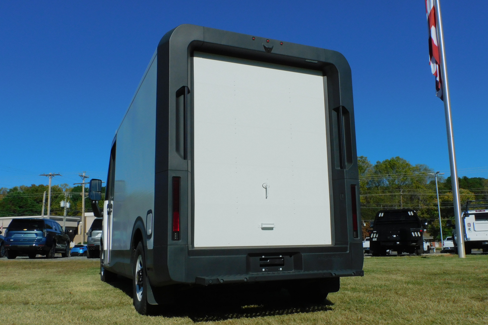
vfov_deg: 41.0
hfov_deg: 58.7
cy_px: 183
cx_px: 238
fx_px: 434
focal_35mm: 32
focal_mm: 5.4
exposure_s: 1/1250
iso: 125
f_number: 6.3
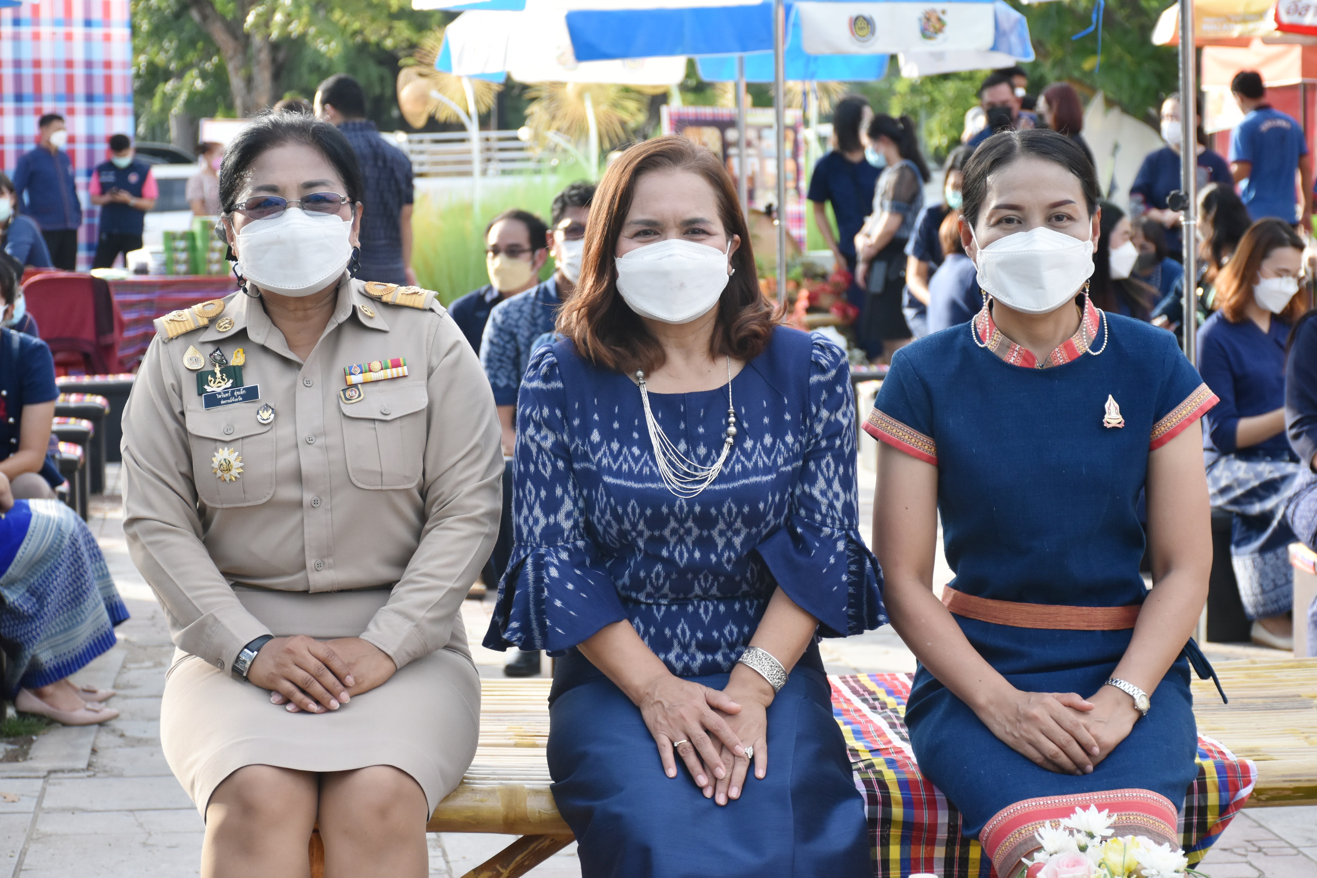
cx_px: 658
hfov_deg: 22.6
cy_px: 439
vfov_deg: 15.2
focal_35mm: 90
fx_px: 3292
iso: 800
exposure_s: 1/1000
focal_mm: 60
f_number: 5
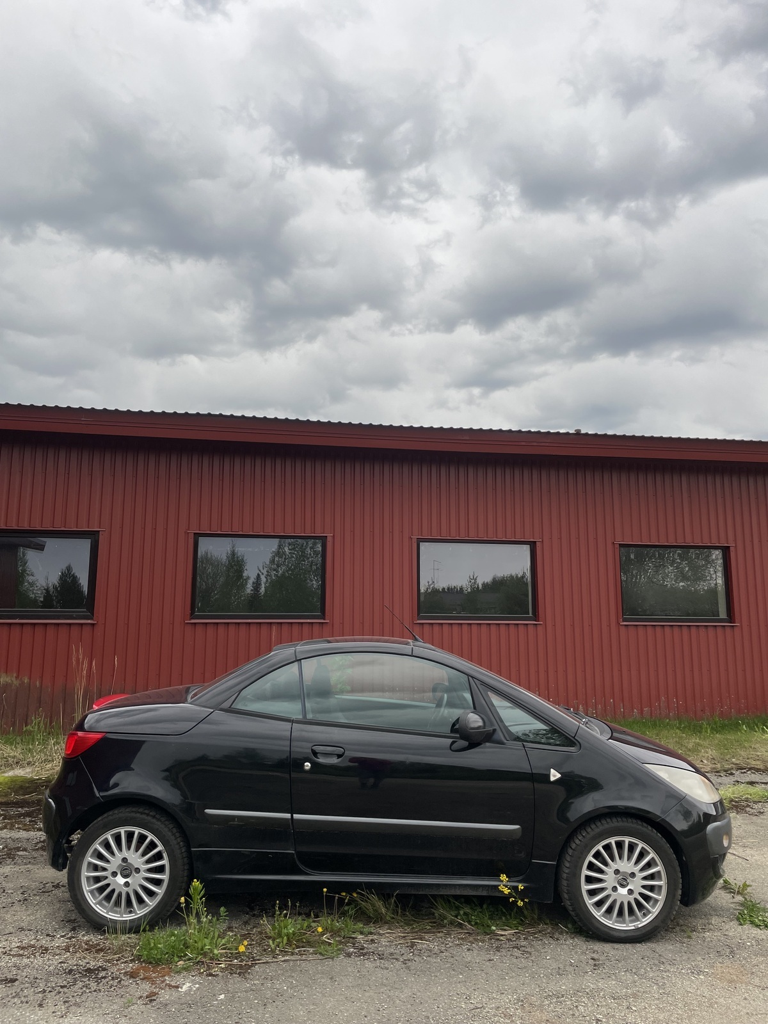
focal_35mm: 26
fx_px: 769
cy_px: 512
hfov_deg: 53.1
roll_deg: -0.8
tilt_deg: +9.2
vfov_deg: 67.3
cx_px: 384
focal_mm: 4.2
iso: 32
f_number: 1.6
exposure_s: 1/168
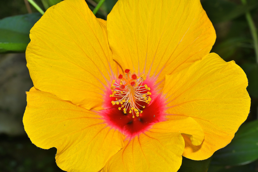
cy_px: 86
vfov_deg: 18.2
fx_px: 537
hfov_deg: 27.0
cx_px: 129
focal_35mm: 75
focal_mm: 50
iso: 100
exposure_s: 1/60
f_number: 16
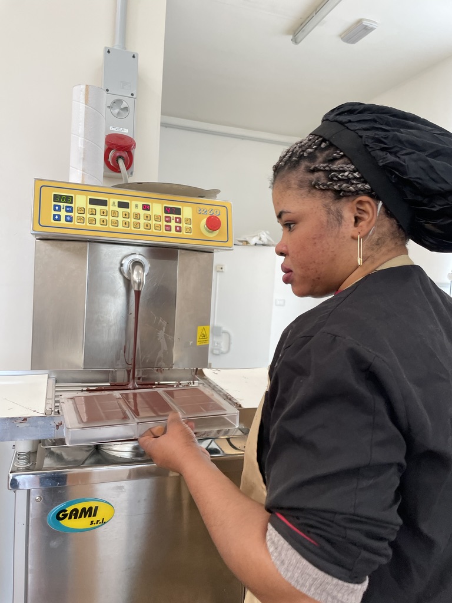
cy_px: 302
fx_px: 453
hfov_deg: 53.1
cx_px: 226
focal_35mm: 26
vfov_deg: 67.3
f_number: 1.6
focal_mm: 4.2
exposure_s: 1/121
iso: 80
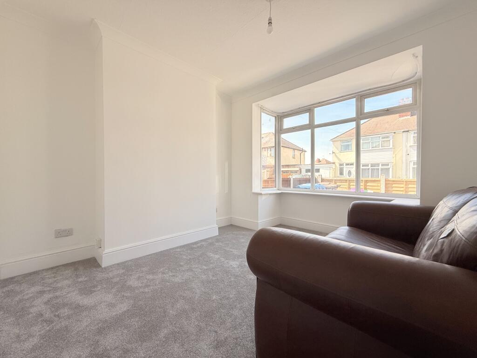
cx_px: 238
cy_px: 179
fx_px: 193
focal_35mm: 14
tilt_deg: -0.1
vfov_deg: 85.7
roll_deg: -0.1
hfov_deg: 102.1
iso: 64
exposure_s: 1/430
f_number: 2.2
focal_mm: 2.22
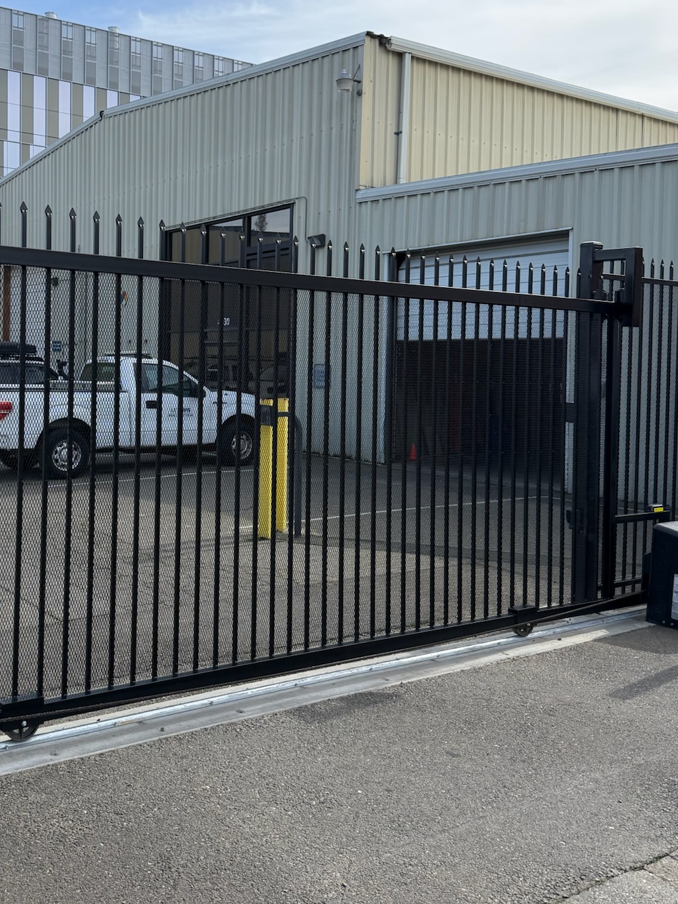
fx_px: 940
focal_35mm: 36
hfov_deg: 39.3
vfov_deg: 51.2
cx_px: 233
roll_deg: -1.0
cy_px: 385
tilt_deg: +1.8
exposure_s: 1/3953
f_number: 1.78
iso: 100
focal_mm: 6.76
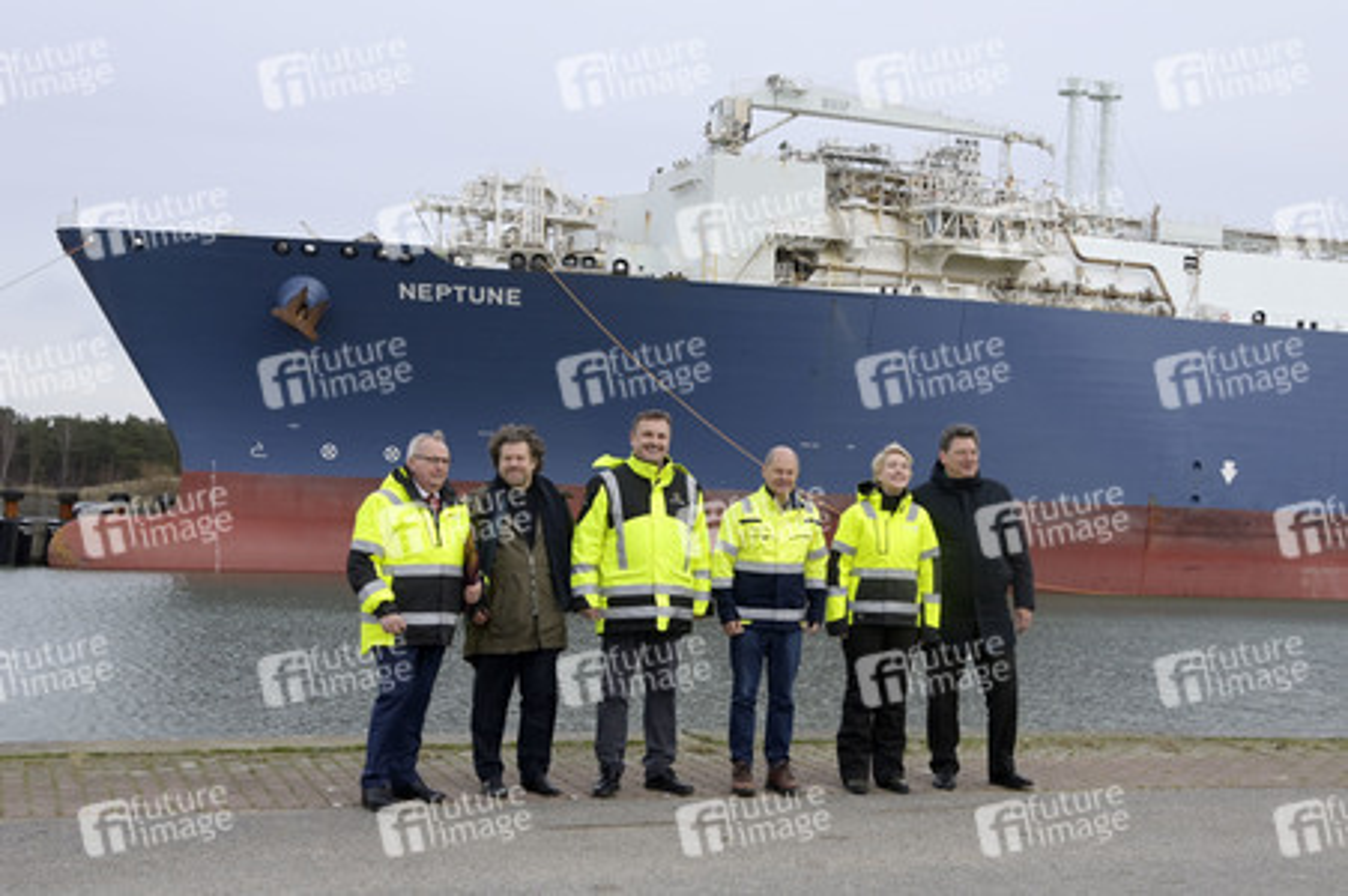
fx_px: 1684
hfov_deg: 43.6
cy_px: 448
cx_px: 674
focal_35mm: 45
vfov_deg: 29.8
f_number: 13
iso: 1600
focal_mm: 45
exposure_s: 1/400
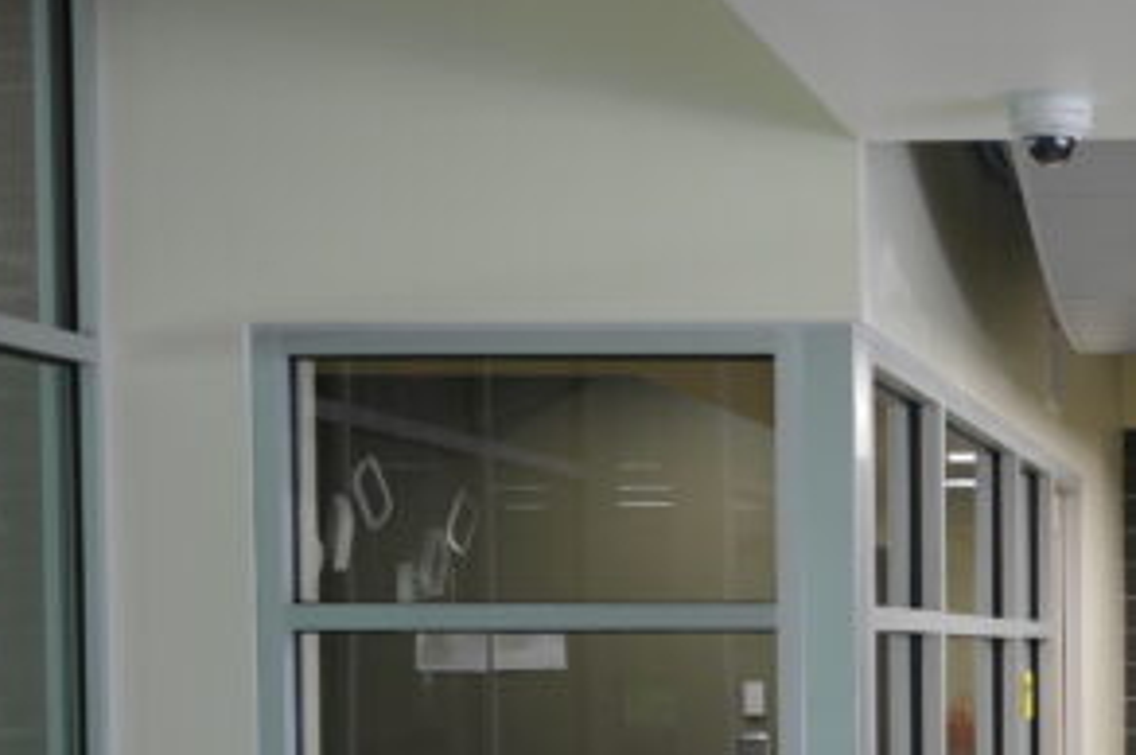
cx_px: 1315
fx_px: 2490
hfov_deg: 23.7
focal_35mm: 79
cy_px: 728
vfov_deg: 16.9
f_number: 3.5
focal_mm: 20
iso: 400
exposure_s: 1/80
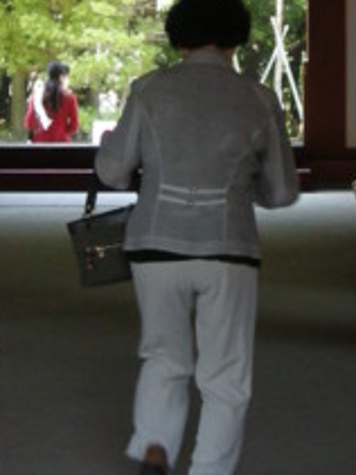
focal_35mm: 186
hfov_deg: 8.0
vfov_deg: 10.5
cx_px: 137
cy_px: -11
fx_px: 2553
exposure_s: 1/64.3
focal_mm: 7.9
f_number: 3.2
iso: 101
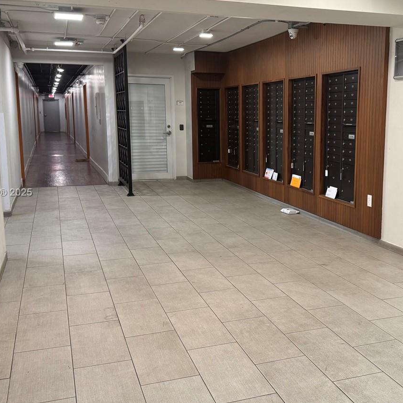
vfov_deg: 41.9
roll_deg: -0.4
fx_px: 527
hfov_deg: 41.4
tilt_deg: -8.7
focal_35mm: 40
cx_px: 260
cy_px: 193
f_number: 1.78
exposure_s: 1/60
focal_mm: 6.76
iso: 160
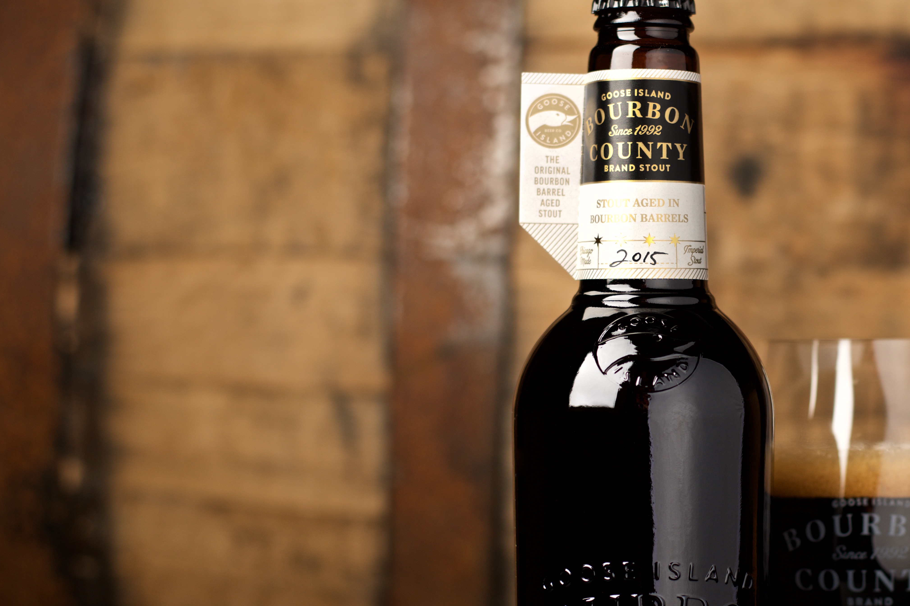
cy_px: 395
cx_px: 756
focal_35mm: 91
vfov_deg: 15.0
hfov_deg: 22.0
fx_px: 2300
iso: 100
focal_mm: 50
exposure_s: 1/200
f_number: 3.5
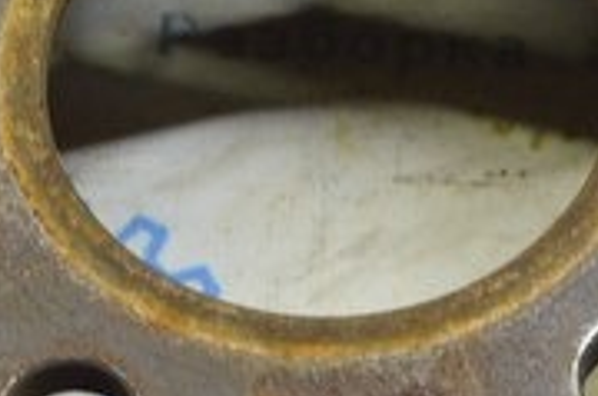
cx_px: 286
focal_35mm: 214
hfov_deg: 9.6
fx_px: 3543
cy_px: 318
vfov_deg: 6.4
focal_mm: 25
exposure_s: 1/20
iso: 400
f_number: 5.6
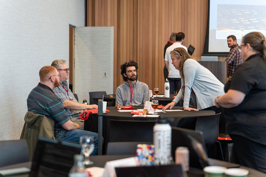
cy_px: 88
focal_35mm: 70
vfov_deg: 19.5
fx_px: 517
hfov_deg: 28.8
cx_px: 133
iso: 800
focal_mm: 70
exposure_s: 1/125
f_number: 2.8
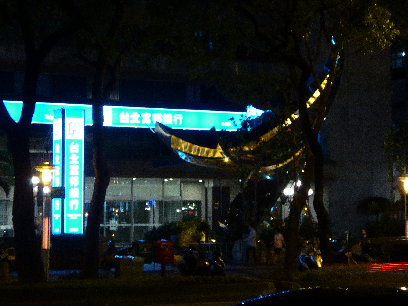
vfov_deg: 13.8
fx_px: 1261
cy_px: 153
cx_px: 204
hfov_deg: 18.4
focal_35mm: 107
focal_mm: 17.5
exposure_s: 1/8
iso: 400
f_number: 5
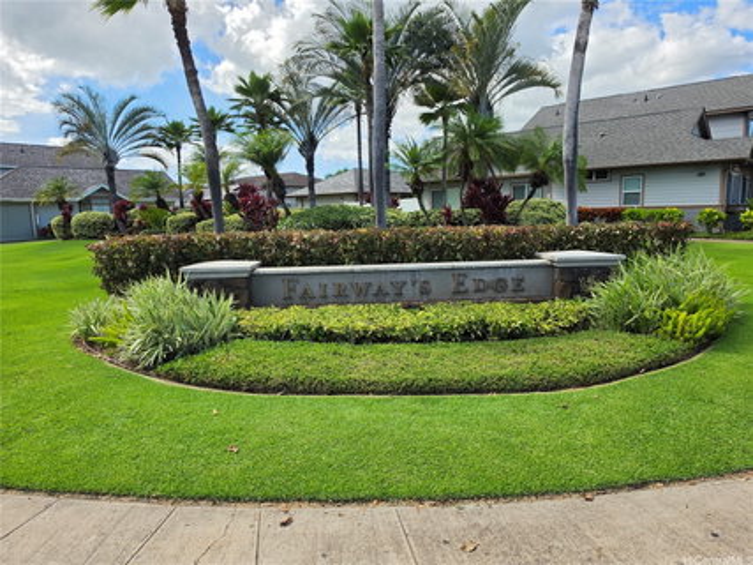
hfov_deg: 73.9
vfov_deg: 58.9
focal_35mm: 23
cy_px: 282
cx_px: 376
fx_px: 500
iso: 64
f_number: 1.4
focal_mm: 6.5
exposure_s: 1/6806
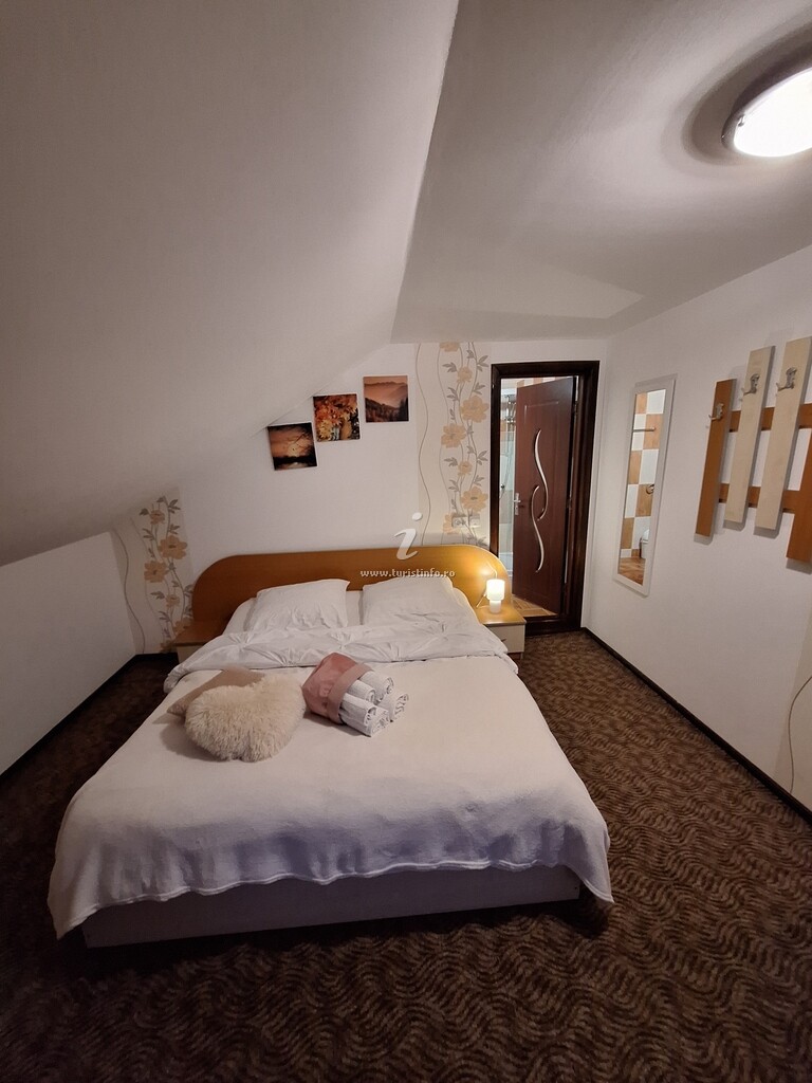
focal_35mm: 13
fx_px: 407
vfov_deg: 106.2
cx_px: 406
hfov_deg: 89.9
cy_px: 542
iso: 500
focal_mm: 1.74
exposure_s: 1/20
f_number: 2.2
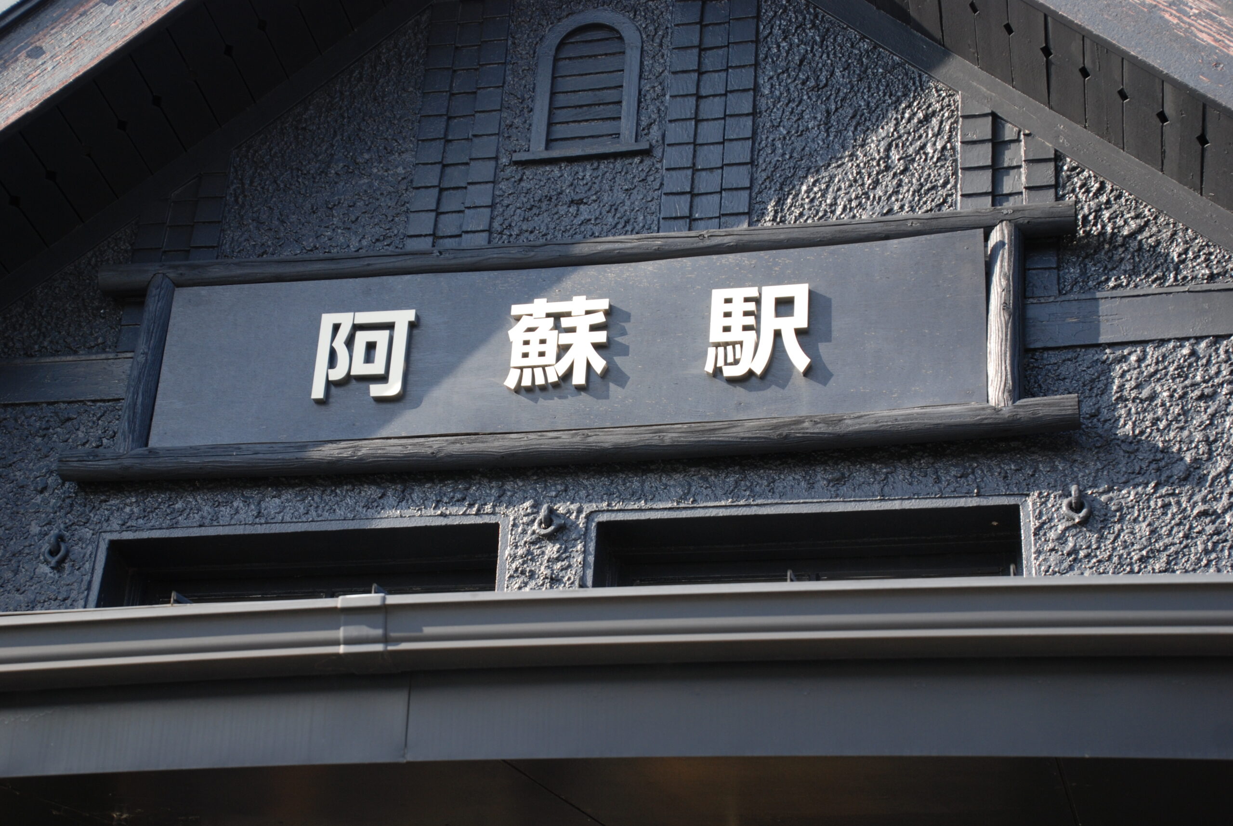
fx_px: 2263
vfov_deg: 20.7
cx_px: 616
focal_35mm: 66
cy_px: 413
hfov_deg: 30.5
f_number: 4.8
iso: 200
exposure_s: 1/250
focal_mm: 44
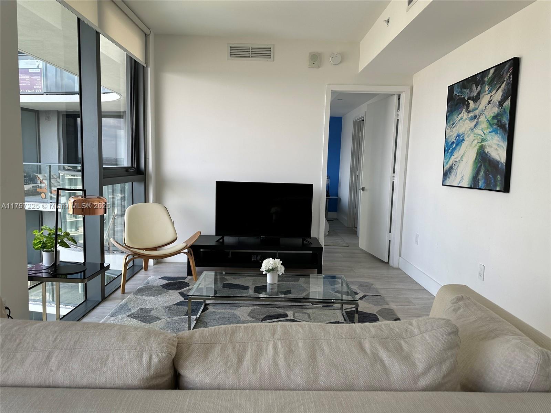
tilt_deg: -6.8
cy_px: 206
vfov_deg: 56.8
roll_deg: -1.6
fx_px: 382
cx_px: 276
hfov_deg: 71.6
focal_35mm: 24
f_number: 1.78
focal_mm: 6.86
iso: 64
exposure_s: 1/149
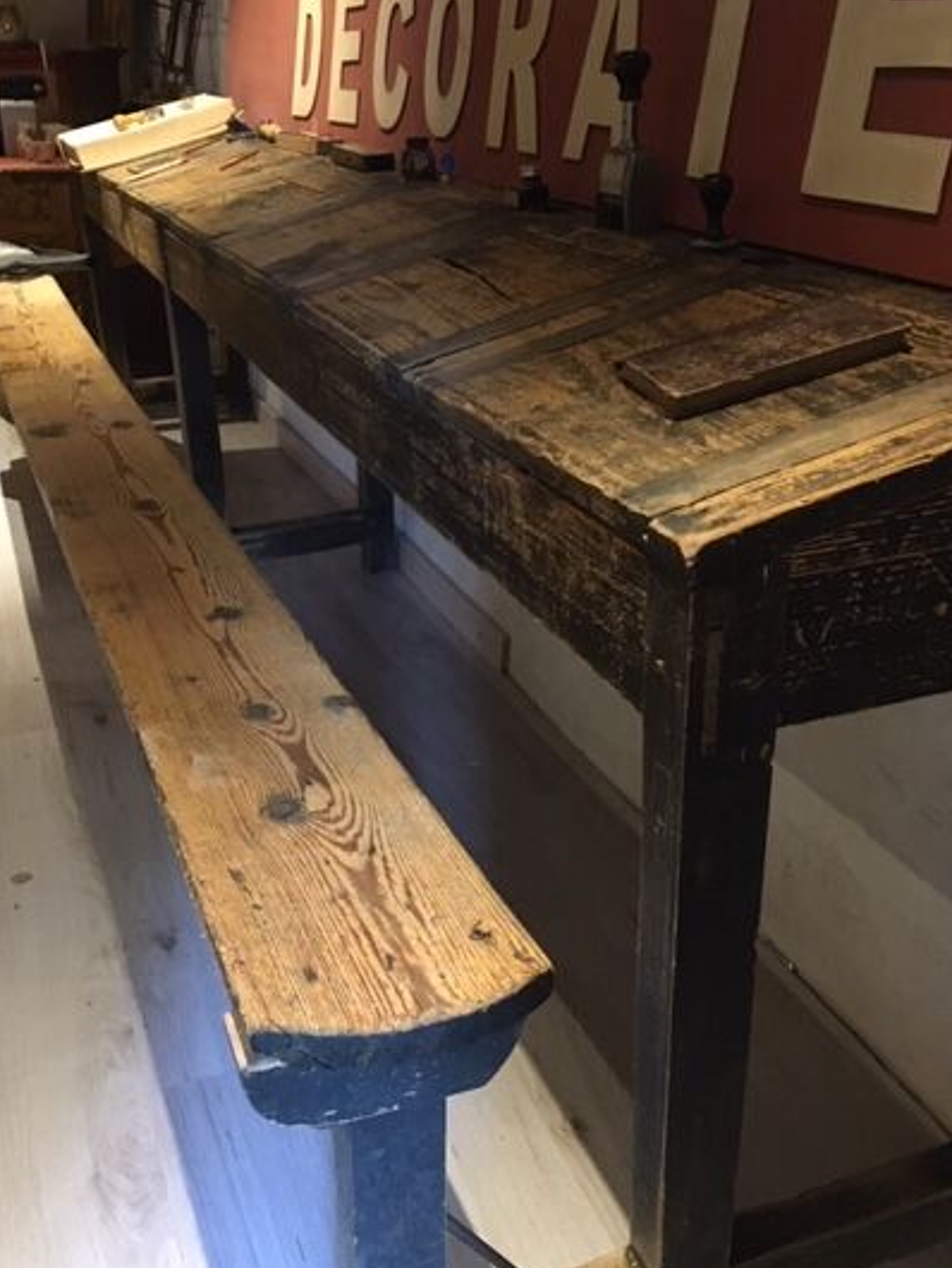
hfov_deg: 40.7
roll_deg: +1.9
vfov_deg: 52.5
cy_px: 708
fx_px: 1282
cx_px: 435
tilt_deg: -25.9
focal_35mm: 35
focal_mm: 4.15
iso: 250
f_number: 2.2
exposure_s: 1/17
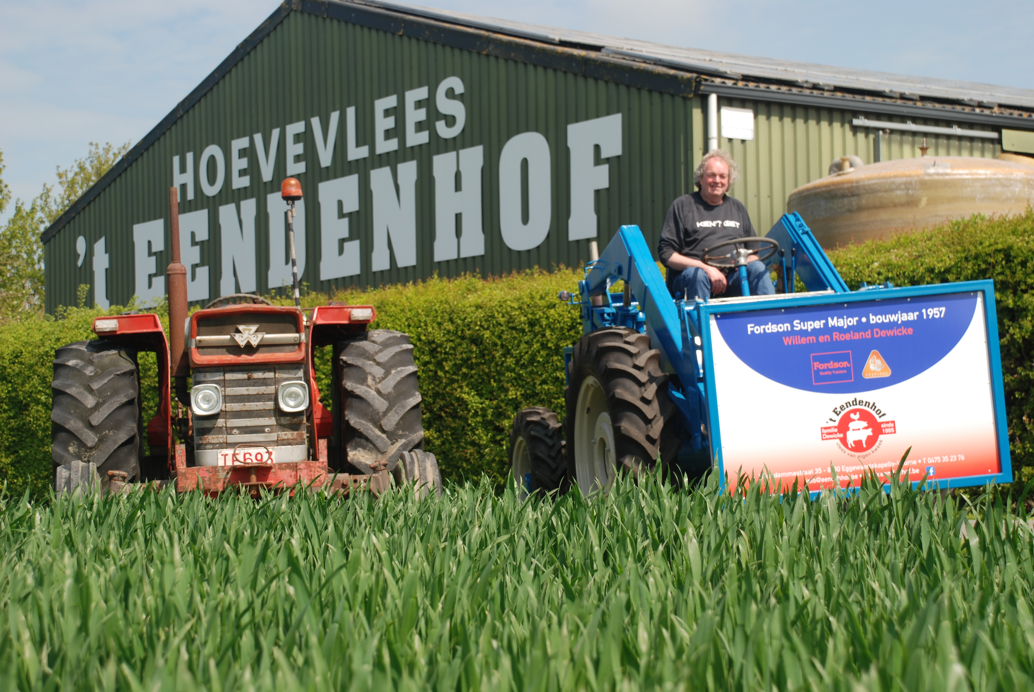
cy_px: 346
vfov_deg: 19.0
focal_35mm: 72
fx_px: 2070
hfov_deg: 28.0
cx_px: 517
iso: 100
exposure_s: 1/200
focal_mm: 48
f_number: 7.1
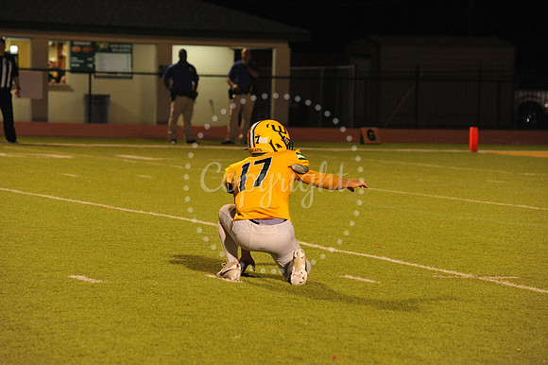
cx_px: 274
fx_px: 3043
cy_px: 182
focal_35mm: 200
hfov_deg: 10.3
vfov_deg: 6.9
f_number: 7.1
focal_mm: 200
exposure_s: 1/160
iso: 3200
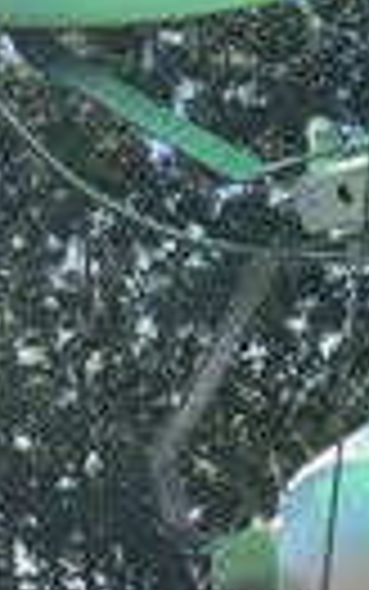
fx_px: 2475
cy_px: 1232
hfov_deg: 7.9
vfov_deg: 11.9
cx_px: 891
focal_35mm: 154
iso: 32
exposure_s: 1/1825
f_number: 1.6
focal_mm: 4.2
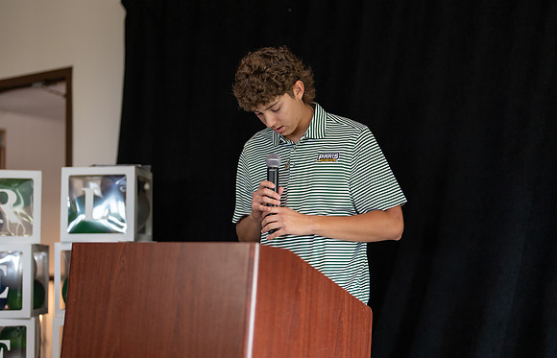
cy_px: 176
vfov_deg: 22.6
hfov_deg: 34.5
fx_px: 897
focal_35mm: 59
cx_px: 292
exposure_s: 1/320
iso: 250
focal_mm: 50
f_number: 1.2
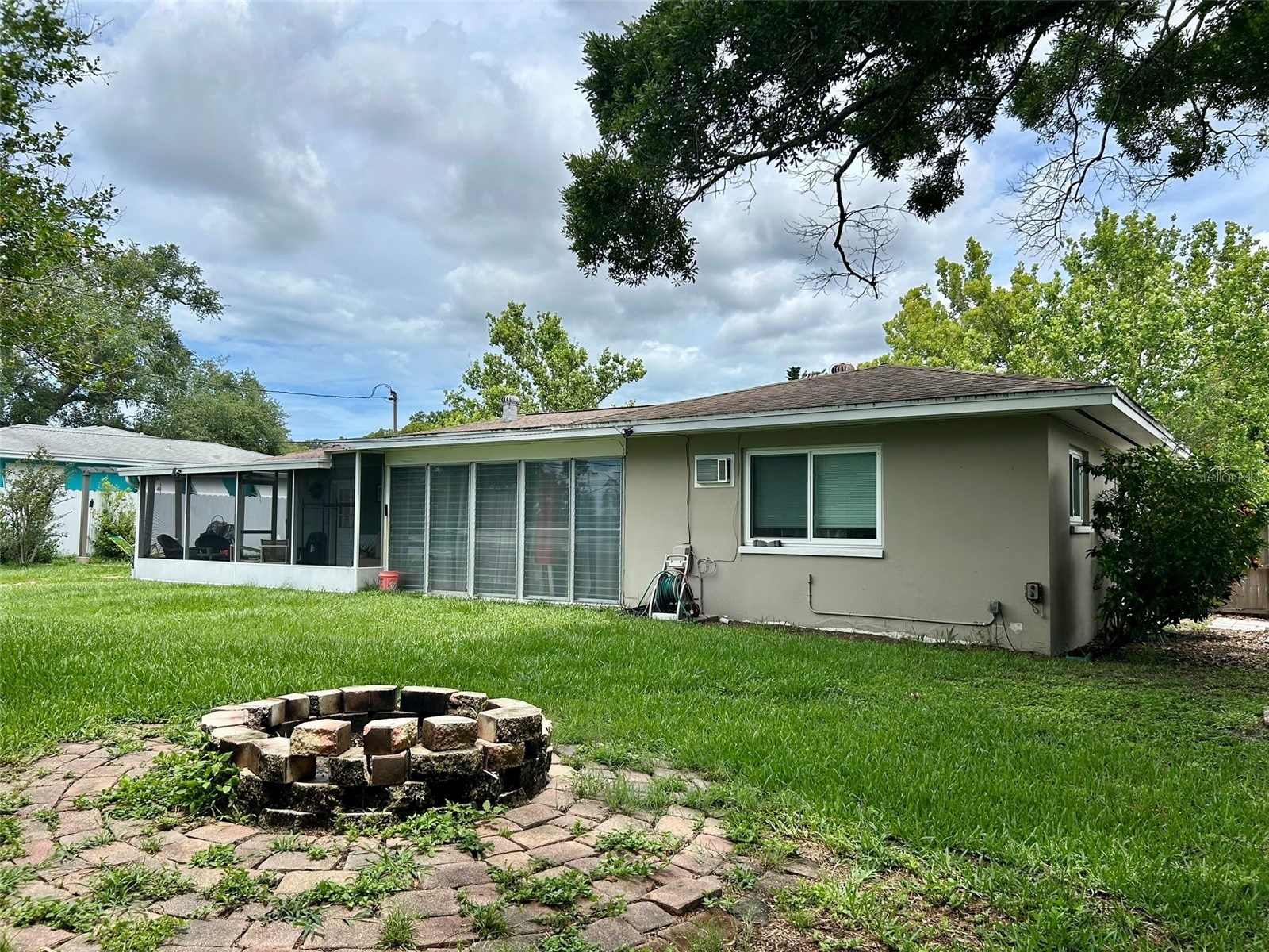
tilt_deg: +3.2
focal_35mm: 26
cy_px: 476
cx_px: 634
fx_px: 953
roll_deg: +0.0
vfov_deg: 53.1
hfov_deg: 67.3
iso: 50
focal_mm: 5.7
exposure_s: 1/4444
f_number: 1.5
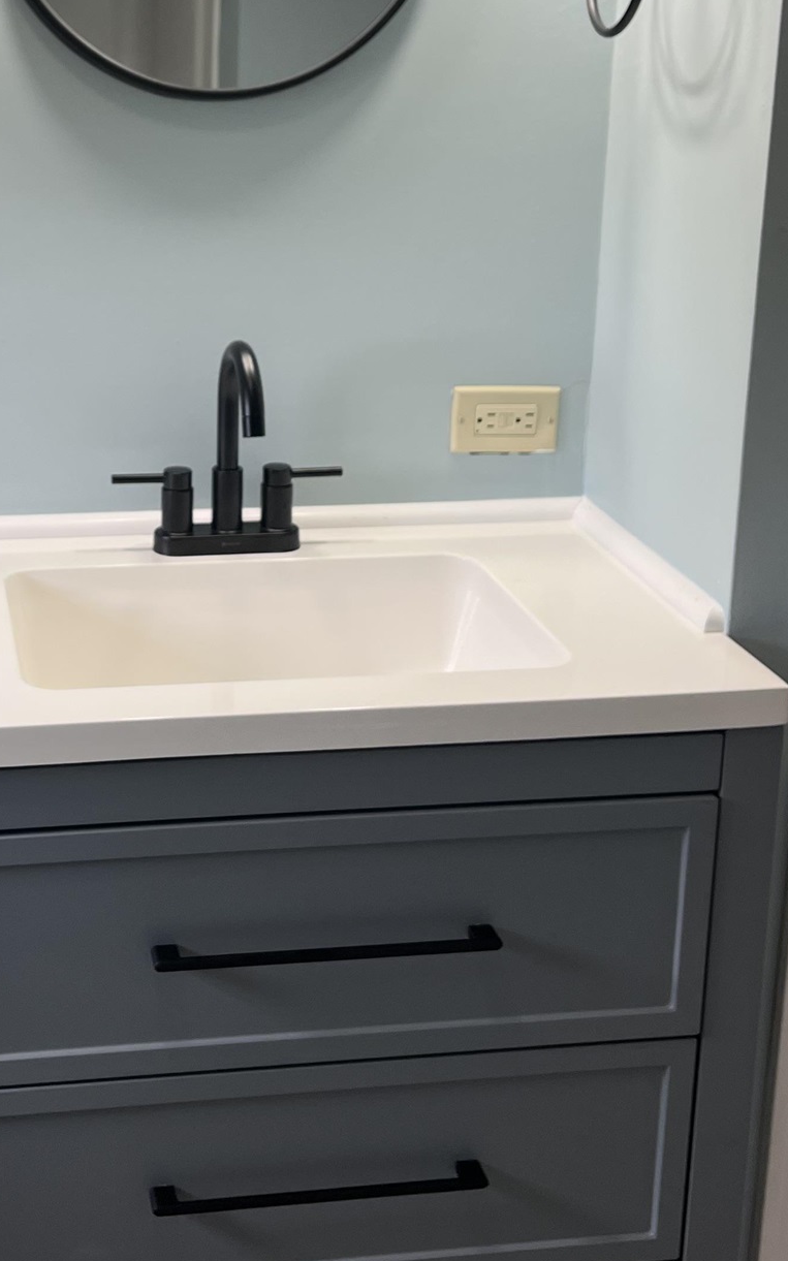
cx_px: 167
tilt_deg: -13.9
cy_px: 408
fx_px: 1787
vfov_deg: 38.4
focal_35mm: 52
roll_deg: -0.2
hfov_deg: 24.5
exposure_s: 1/120
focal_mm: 5.1
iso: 64
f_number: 1.6
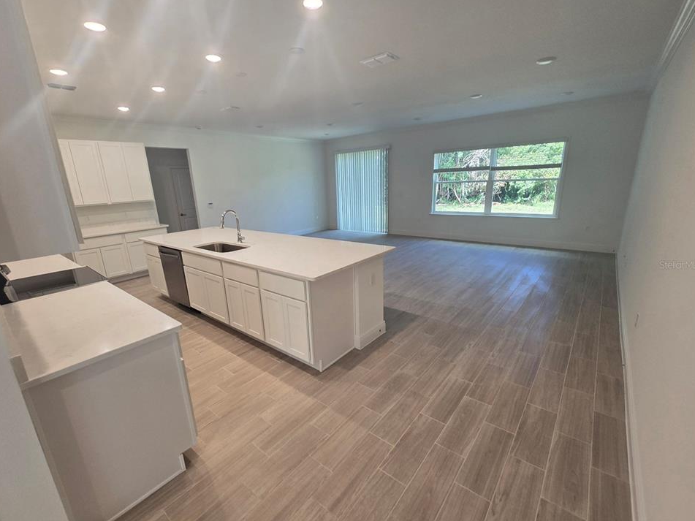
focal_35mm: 14
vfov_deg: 85.7
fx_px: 281
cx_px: 330
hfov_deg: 102.0
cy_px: 265
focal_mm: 2.2
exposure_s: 1/60.2
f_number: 2.2
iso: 80
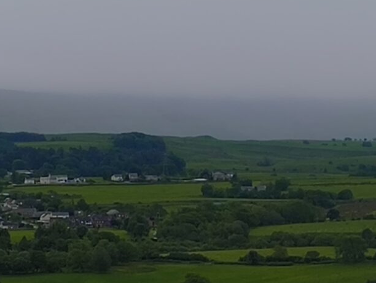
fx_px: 2274
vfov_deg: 7.1
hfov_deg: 9.4
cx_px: 250
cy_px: 131
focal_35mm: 209
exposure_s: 1/7576
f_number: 1.87
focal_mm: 5.56
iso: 102
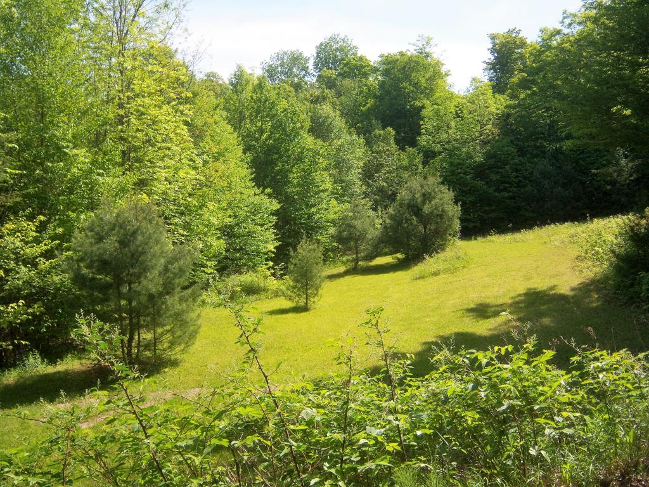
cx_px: 324
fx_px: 675
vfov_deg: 39.7
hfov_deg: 51.4
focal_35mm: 36
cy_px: 244
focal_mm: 7.5
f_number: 2.8
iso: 80
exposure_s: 1/1000
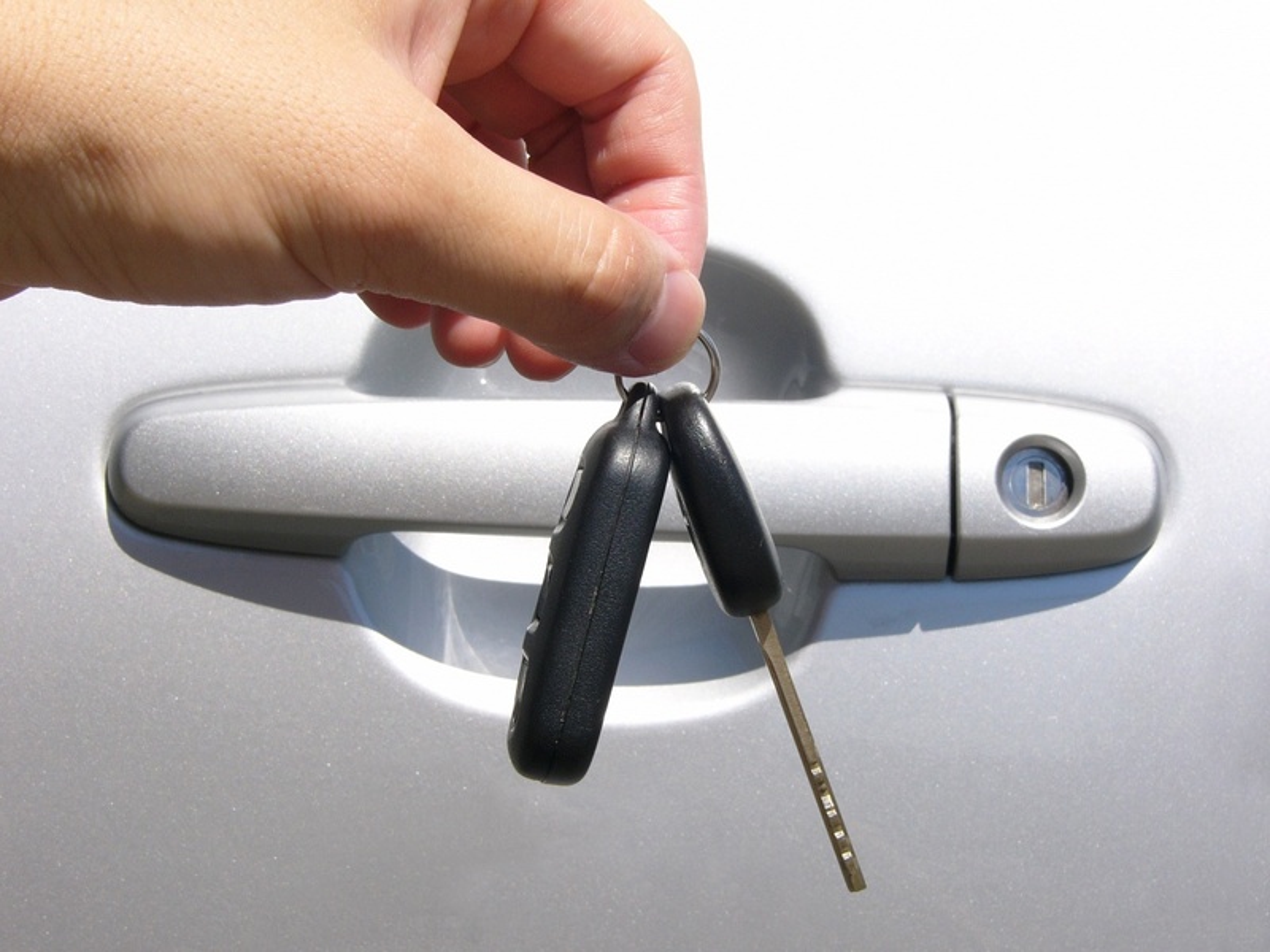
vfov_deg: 18.2
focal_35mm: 81
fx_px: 2972
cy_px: 476
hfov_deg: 24.1
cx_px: 635
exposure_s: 1/160
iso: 50
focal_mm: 13.5
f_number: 8
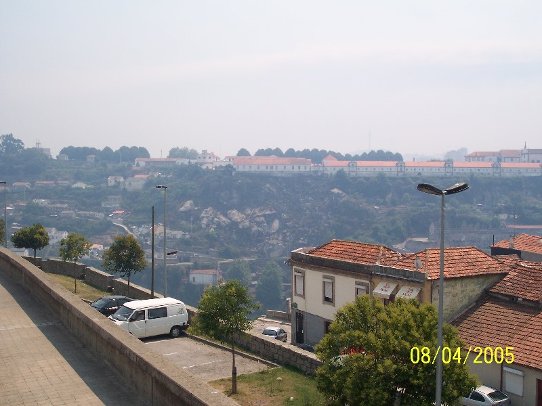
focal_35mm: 38
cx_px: 271
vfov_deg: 37.7
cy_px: 203
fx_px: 595
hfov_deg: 49.0
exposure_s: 1/700
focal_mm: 8
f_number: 4.8
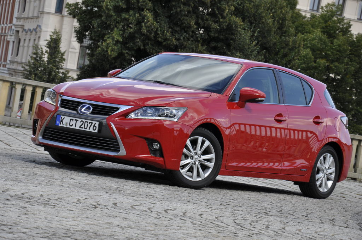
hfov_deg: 14.9
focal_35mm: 138
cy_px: 120
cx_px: 181
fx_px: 1386
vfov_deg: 9.9
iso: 200
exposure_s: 1/250
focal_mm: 92
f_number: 8
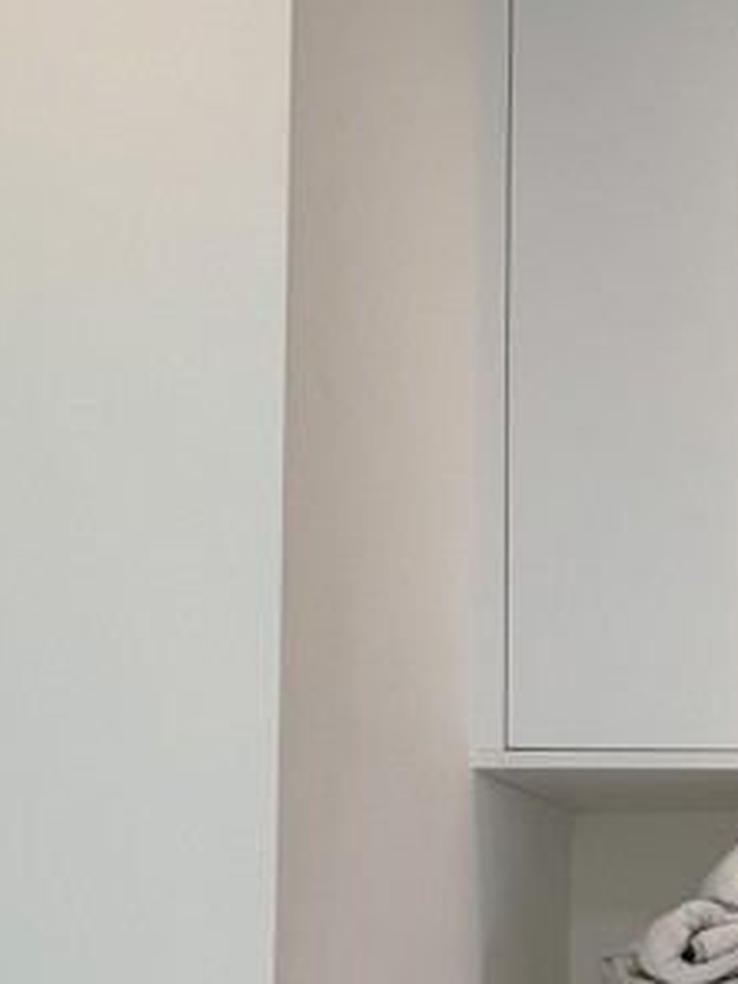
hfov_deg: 15.8
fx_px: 2359
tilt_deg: +2.7
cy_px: 957
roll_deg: +0.6
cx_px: 1213
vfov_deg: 22.7
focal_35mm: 83
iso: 80
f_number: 1.78
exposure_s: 1/417
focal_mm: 6.76
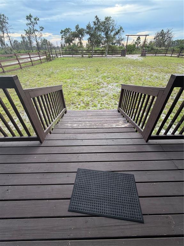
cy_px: 123
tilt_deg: -36.9
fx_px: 99
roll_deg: -0.9
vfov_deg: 102.1
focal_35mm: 14
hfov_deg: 85.7
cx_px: 92
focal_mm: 2.22
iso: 40
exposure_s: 1/129
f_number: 2.2
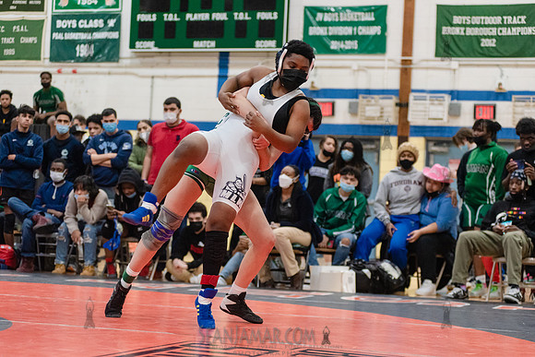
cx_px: 268
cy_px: 178
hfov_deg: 25.4
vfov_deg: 17.1
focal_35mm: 80
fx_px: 1189
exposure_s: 1/400
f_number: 3.5
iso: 4000
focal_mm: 80
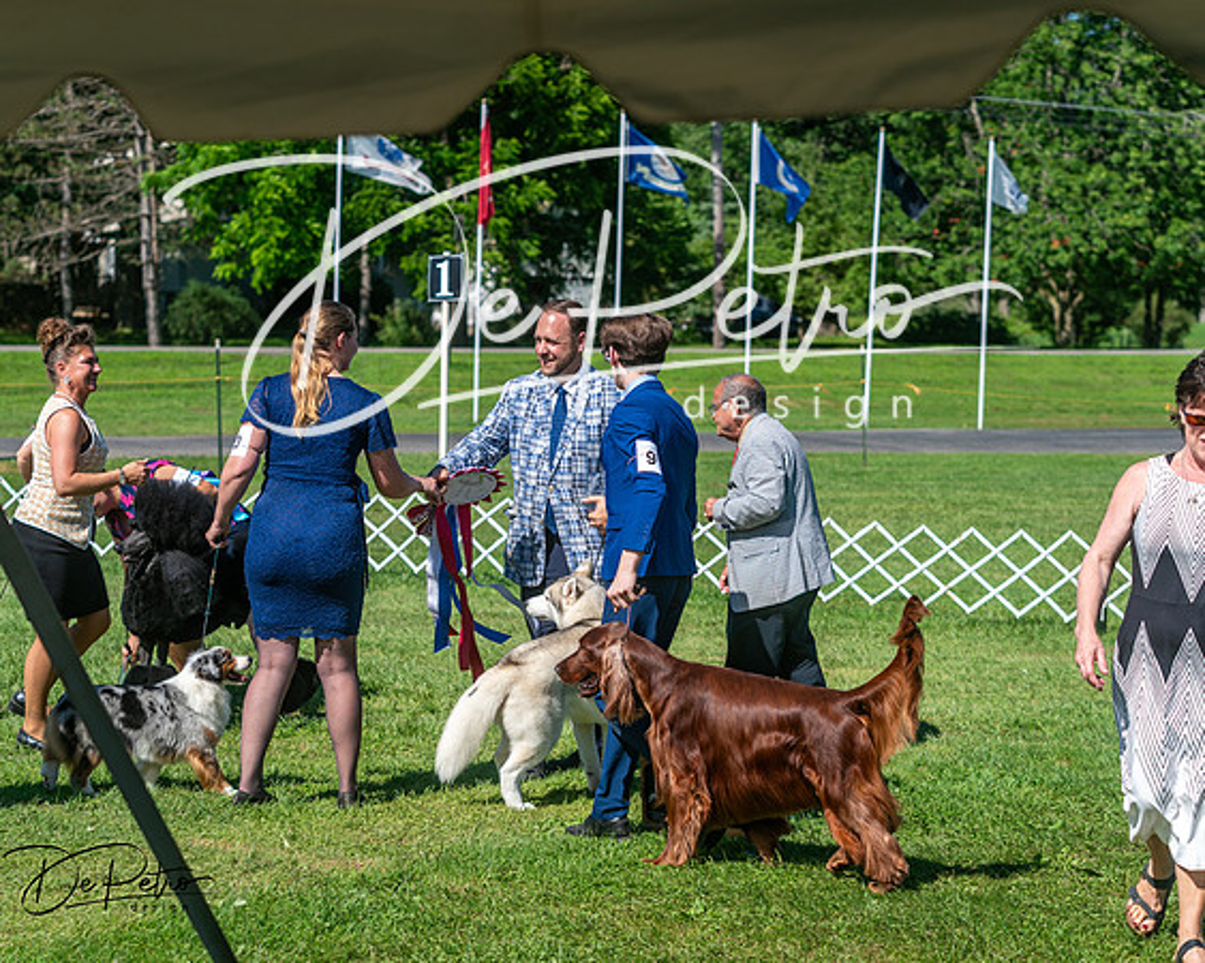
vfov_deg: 18.4
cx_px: 602
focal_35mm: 83
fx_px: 2971
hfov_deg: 22.9
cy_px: 482
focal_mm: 74
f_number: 4
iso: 80
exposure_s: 1/1000
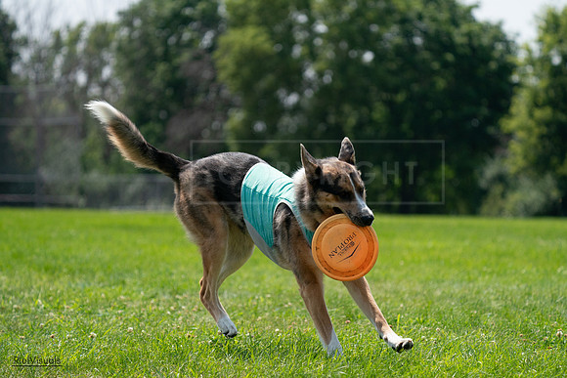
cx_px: 284
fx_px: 3151
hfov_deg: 10.3
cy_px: 189
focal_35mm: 200
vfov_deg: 6.9
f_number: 5.6
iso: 1000
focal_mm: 200
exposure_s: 1/4000
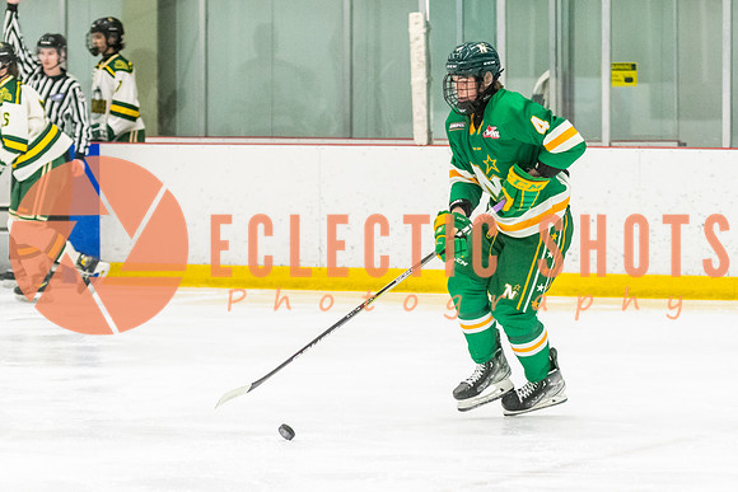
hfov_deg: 9.9
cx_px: 539
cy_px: 248
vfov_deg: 6.6
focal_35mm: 208
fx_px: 4271
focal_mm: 98
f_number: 2.8
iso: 3200
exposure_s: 1/800
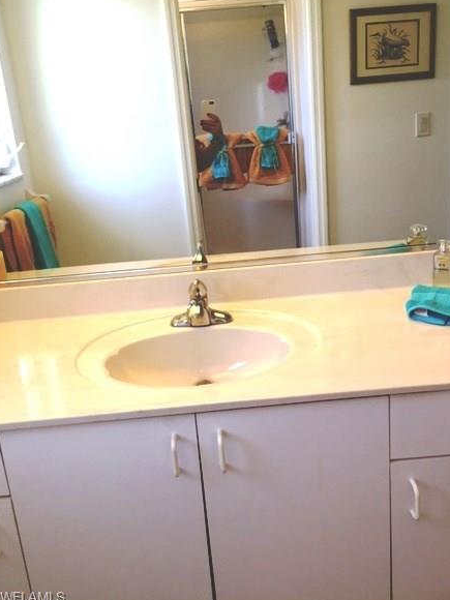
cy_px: 276
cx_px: 237
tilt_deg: -15.0
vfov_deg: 56.7
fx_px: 555
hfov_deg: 44.1
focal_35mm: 32
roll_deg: +4.7
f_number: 2.2
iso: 32
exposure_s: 1/40
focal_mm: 4.15
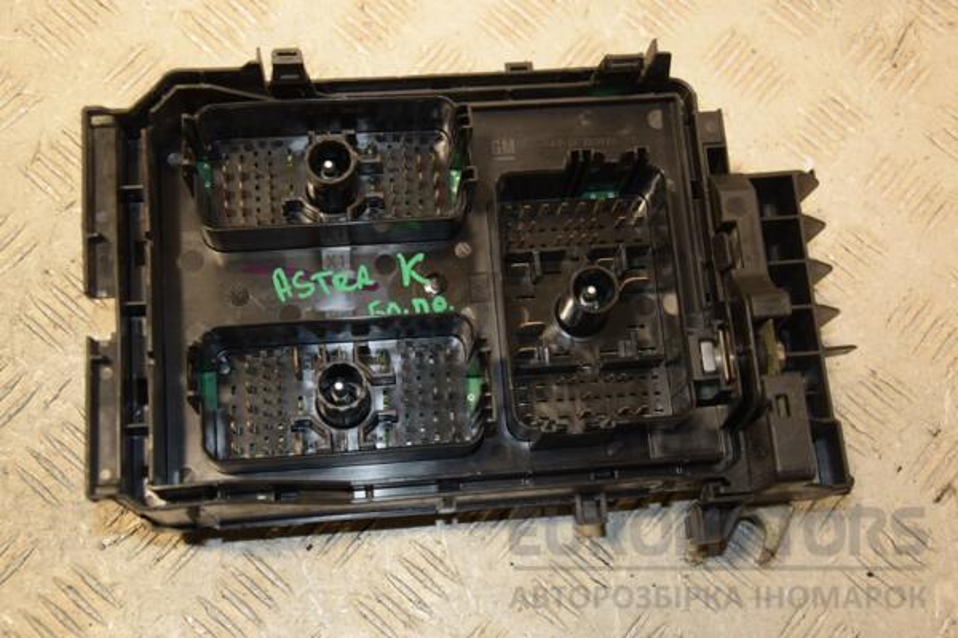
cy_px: 319
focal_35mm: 51
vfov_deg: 26.5
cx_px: 479
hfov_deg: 38.9
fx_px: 1357
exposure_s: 1/160
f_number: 5
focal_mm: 34
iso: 800
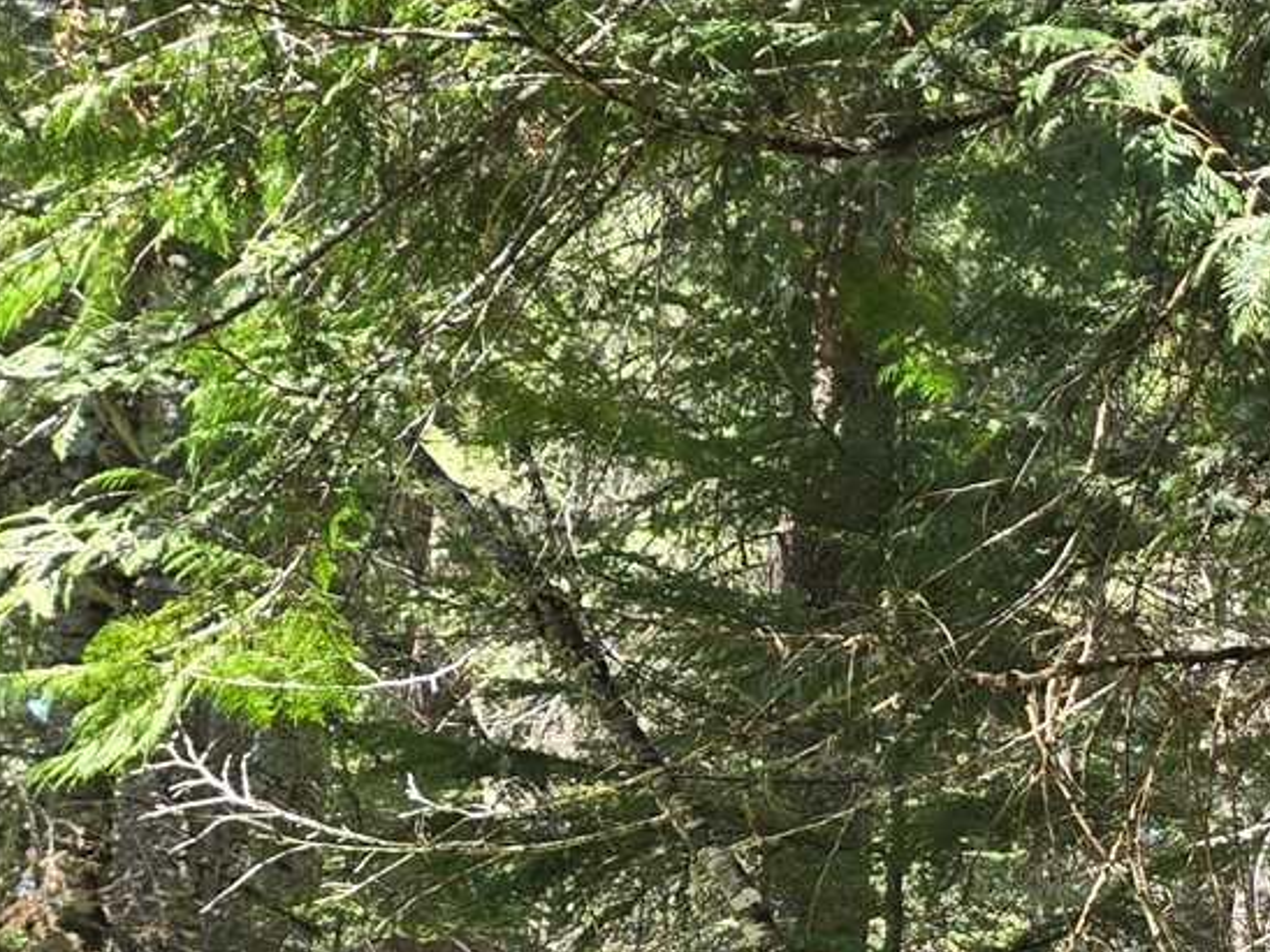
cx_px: 2250
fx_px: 3155
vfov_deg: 17.1
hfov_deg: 18.2
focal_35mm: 86
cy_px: 662
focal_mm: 5.4
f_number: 1.8
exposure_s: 1/180
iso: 40
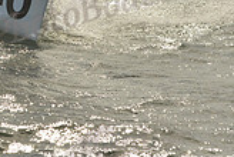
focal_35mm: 318
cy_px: -44
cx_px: -83
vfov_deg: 4.3
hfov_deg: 6.4
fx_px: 2071
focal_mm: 90
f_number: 11
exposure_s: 1/2000
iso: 400
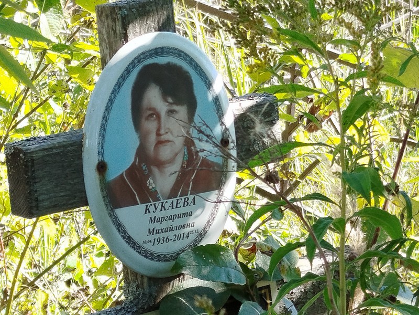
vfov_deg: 29.1
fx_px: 605
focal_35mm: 50
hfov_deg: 38.2
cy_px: 158
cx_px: 210
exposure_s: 1/106
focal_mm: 5.31
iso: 50
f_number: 1.7
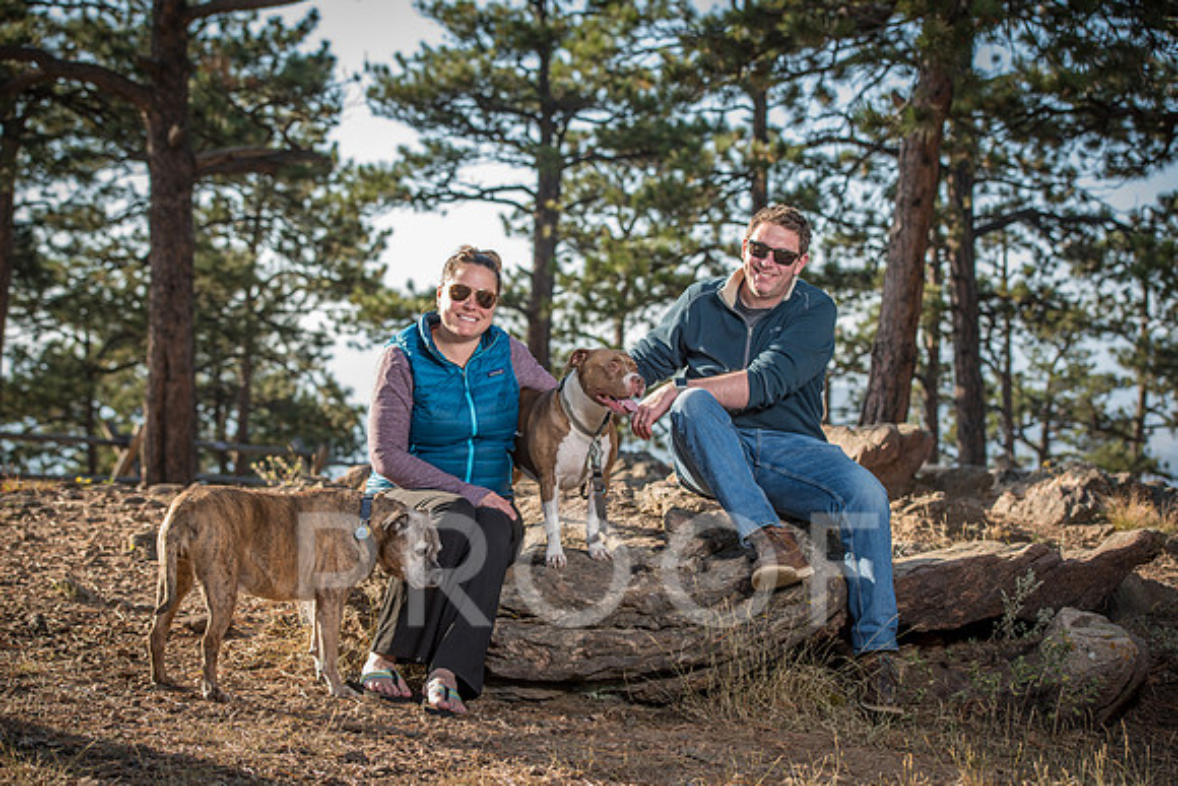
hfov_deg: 20.0
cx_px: 589
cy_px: 393
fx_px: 3338
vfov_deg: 13.4
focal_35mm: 102
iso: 50
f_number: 4
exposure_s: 1/200
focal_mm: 102
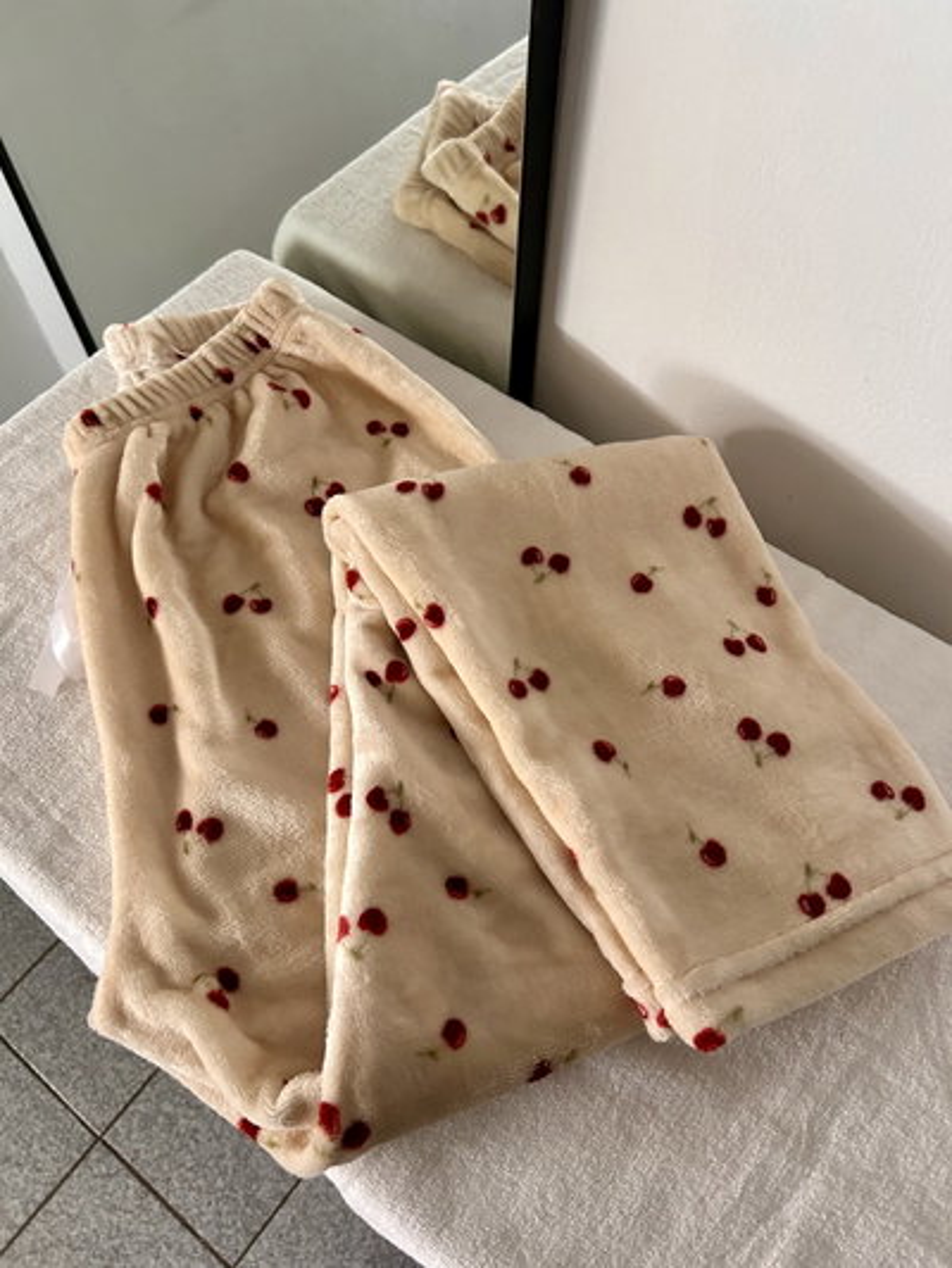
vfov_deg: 67.3
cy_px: 634
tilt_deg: -60.5
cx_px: 476
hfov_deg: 53.1
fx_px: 953
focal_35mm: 26
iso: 400
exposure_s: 1/60
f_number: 1.5
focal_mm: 5.7
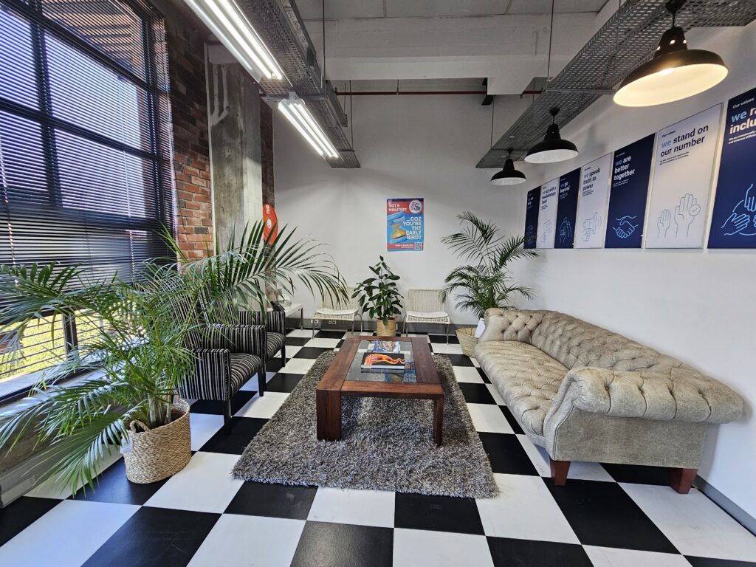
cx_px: 378
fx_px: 284
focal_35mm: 13
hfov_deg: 106.2
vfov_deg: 89.9
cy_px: 284
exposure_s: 1/50
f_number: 2.2
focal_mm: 2.2
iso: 160
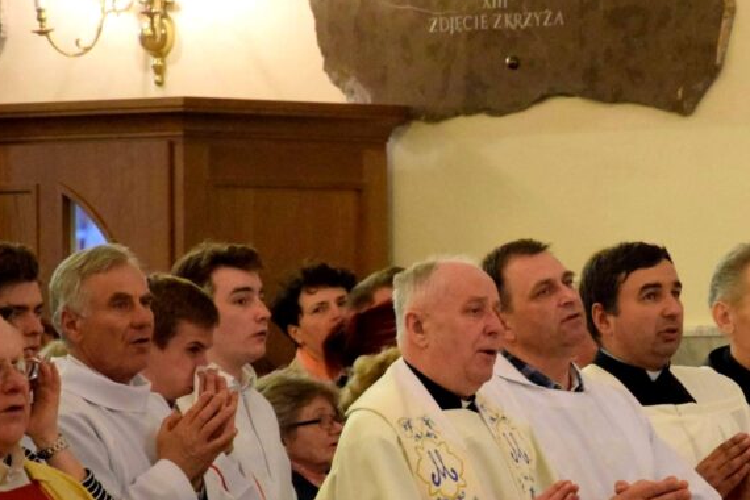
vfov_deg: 4.9
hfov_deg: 7.3
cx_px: 634
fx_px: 5893
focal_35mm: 283
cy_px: 361
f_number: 5.6
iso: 6400
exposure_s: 1/125
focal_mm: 105
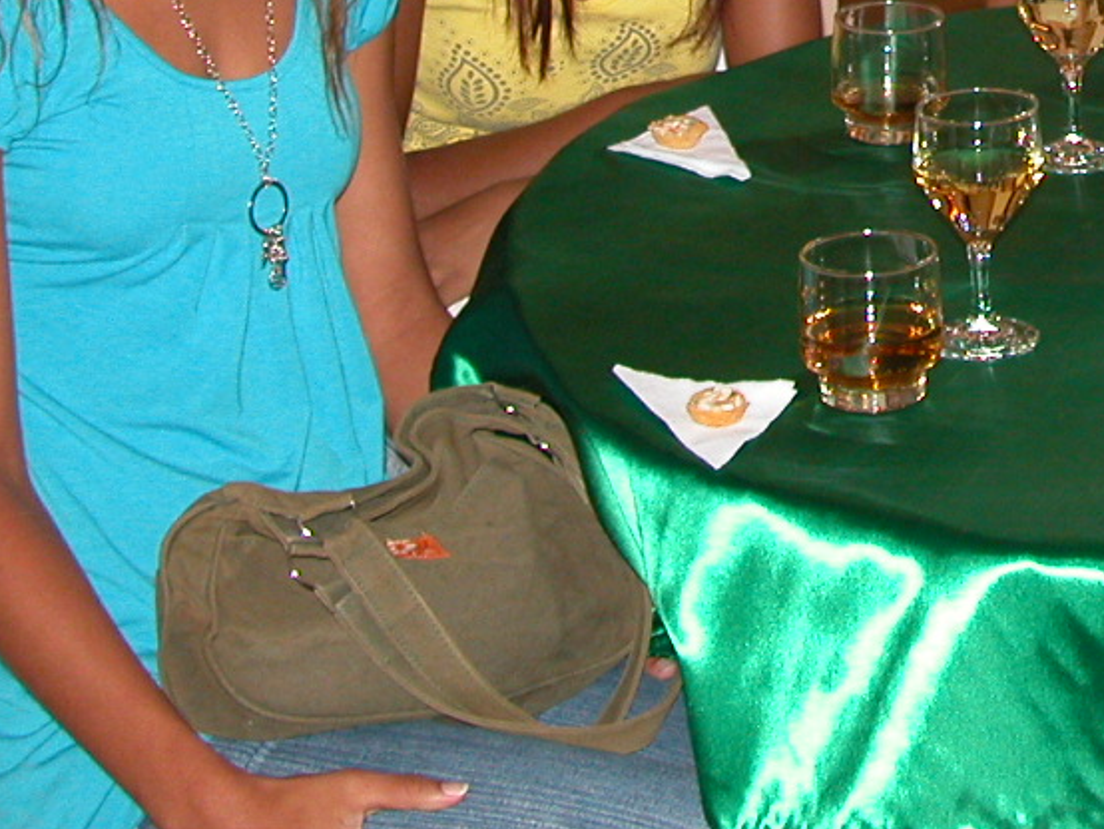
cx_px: 1255
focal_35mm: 101
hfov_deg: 18.6
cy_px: -173
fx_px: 3223
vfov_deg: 14.2
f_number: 2.8
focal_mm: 8.9
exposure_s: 1/60
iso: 200
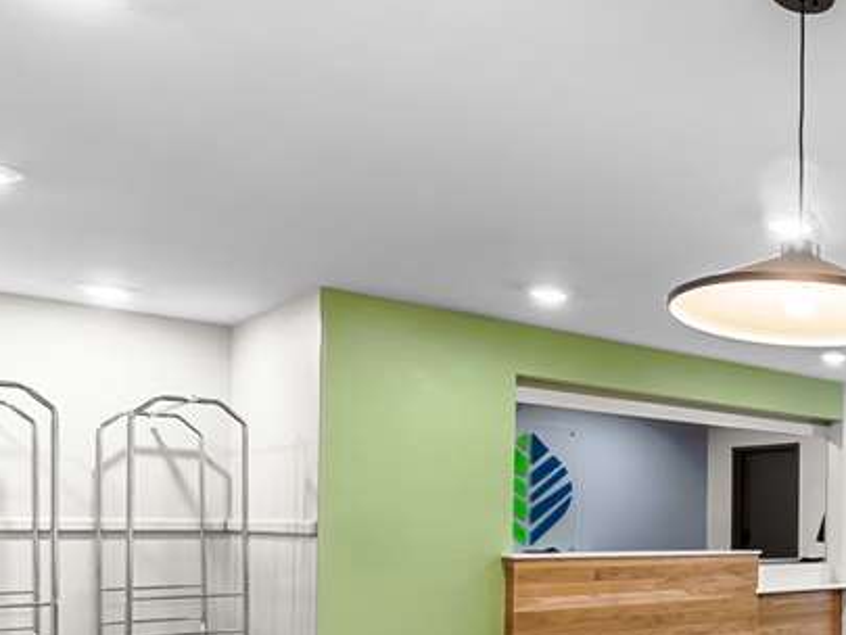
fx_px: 831
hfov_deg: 41.6
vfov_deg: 38.5
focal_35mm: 34
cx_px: 951
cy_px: 589
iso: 400
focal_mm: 14
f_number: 8
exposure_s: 1/6
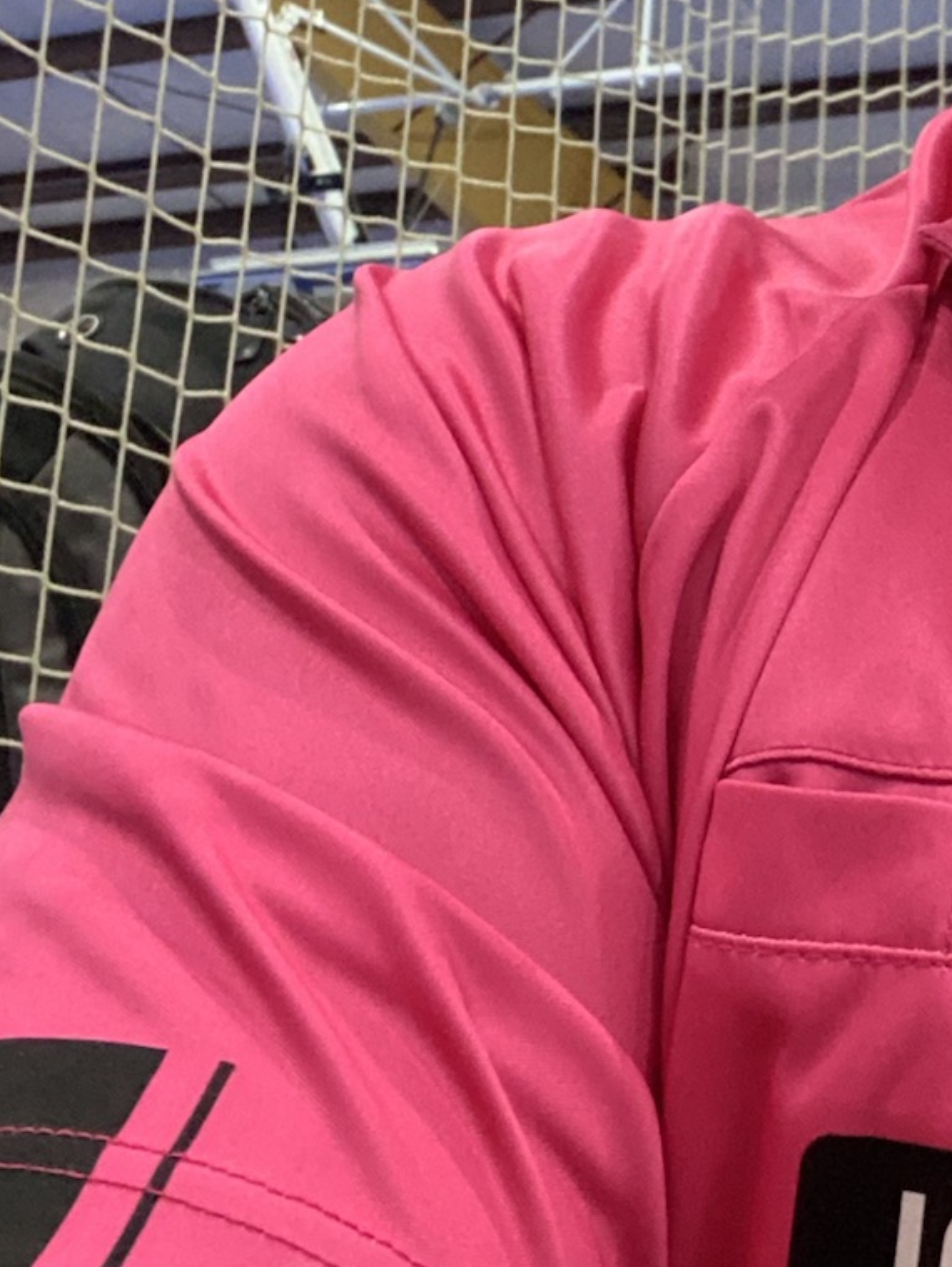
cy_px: 154
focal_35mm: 79
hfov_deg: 17.5
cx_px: 1239
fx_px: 2894
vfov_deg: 24.1
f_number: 2.2
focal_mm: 2.71
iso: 400
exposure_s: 1/56
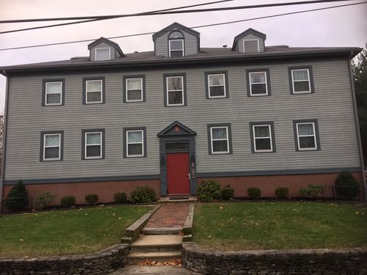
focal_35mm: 29
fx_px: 307
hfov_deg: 61.7
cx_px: 184
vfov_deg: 48.2
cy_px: 138
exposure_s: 1/60
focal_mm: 4.15
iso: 40
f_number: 2.2
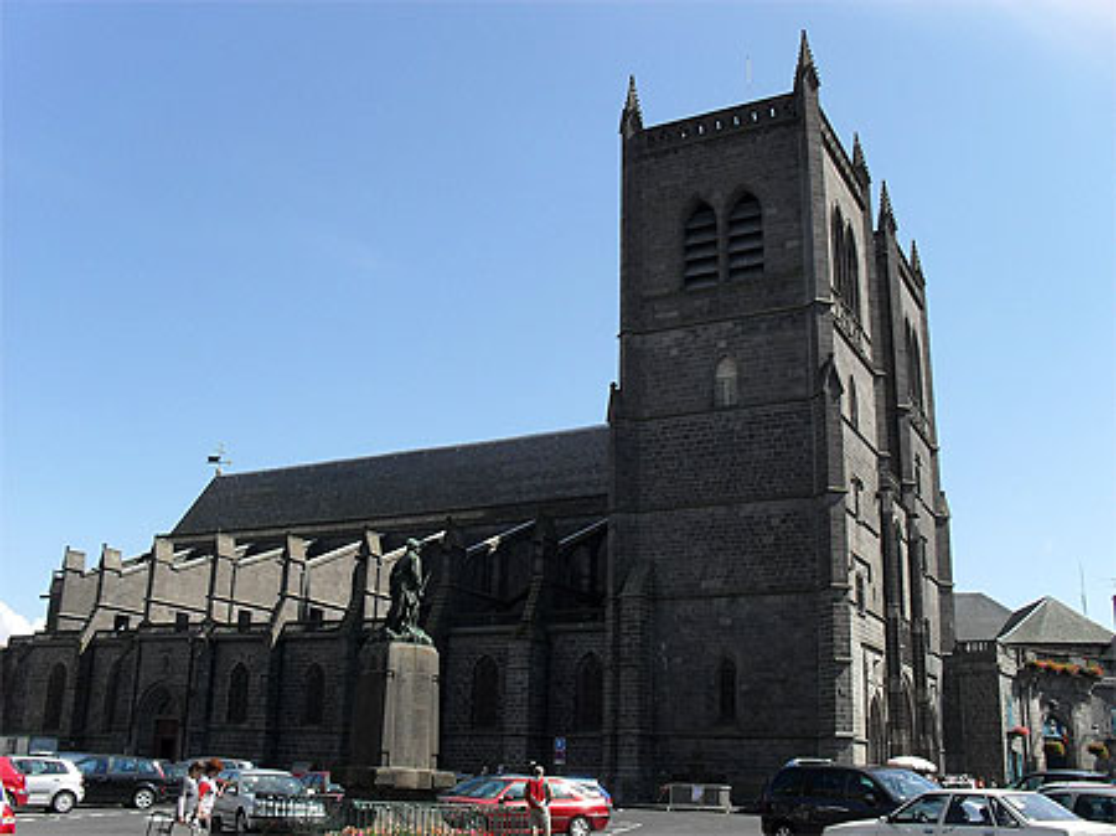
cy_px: 418
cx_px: 558
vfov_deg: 40.7
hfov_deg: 52.7
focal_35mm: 35
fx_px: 1128
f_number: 8.4
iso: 100
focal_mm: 6.3
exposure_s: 1/180
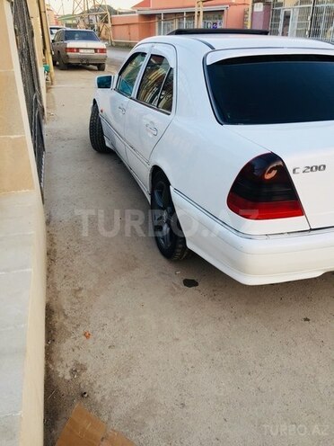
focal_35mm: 29
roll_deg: +0.1
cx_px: 167
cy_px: 223
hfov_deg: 48.2
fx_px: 373
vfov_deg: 61.7
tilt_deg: -27.9
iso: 40
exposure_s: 1/100
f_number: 2.2
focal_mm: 4.15
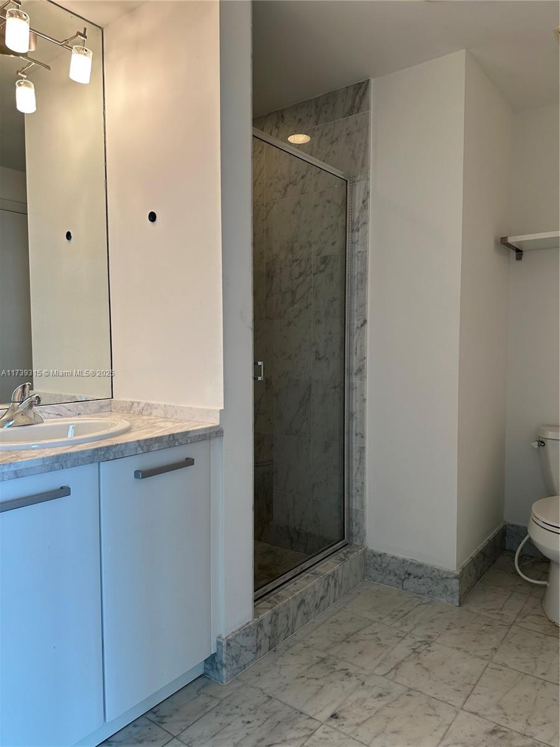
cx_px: 280
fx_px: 518
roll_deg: +0.1
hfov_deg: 56.8
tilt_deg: -2.5
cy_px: 374
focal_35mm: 24
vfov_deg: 71.6
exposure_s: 1/120
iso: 64
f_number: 1.78
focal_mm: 6.86
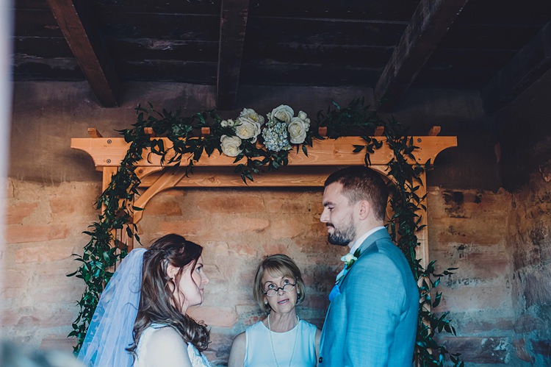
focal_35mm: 50
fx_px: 765
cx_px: 276
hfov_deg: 39.6
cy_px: 184
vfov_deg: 27.0
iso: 800
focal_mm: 50
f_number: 2.8
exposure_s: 1/160
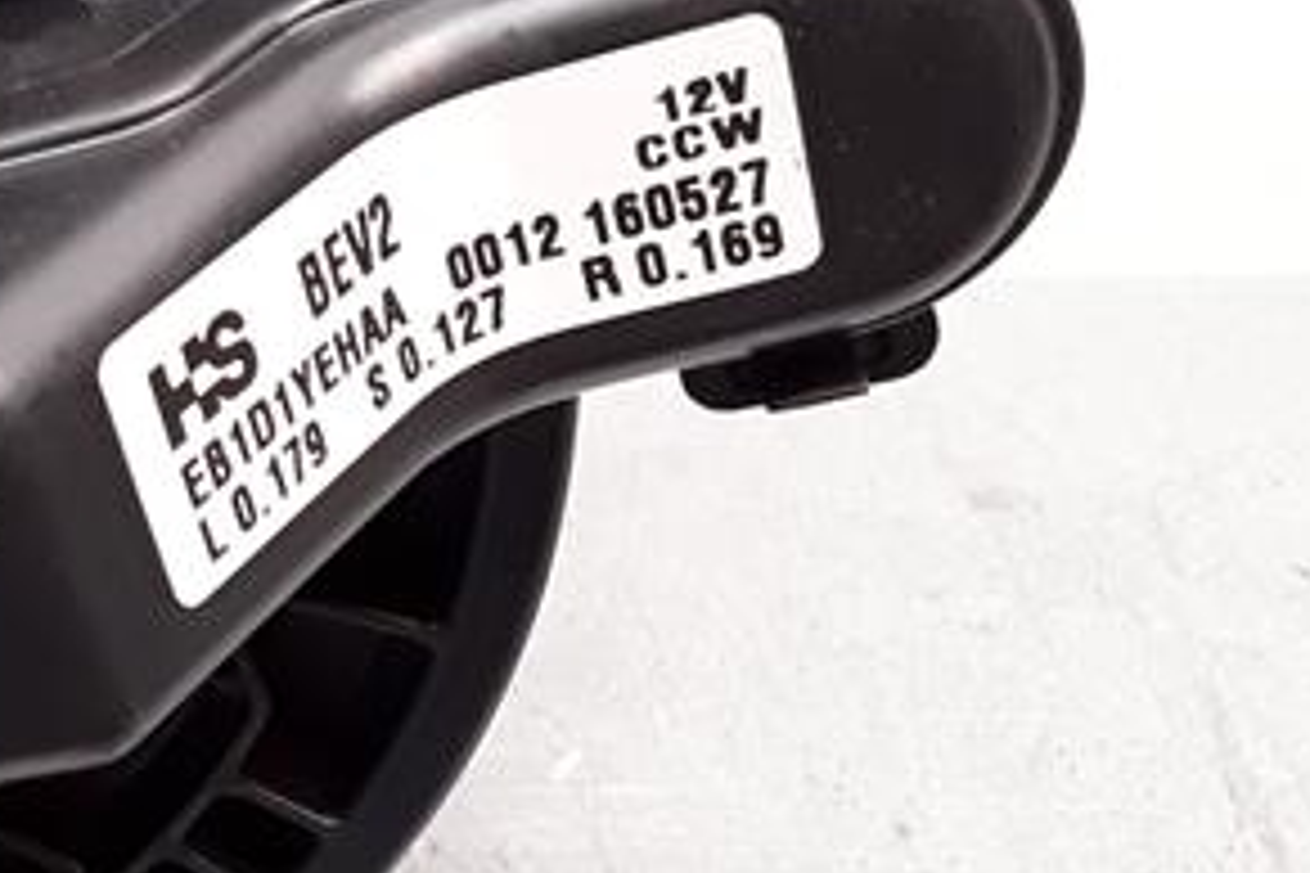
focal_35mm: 64
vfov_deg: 21.2
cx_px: -68
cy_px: 306
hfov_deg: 28.9
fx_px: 2329
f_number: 1.9
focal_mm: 2.91
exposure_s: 1/50
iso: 100
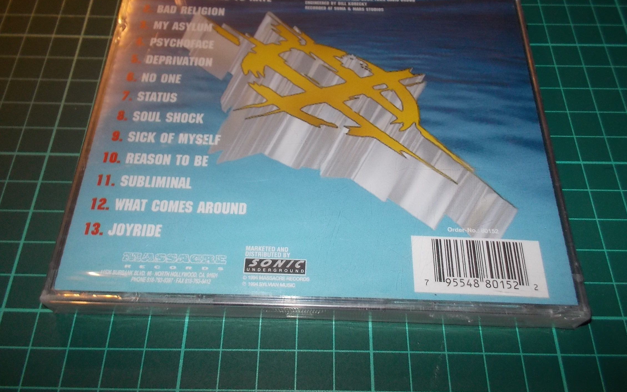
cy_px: 167
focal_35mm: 31
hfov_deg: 61.2
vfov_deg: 40.5
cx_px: 316
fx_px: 530
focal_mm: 4.1
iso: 200
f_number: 3.3
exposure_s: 1/30
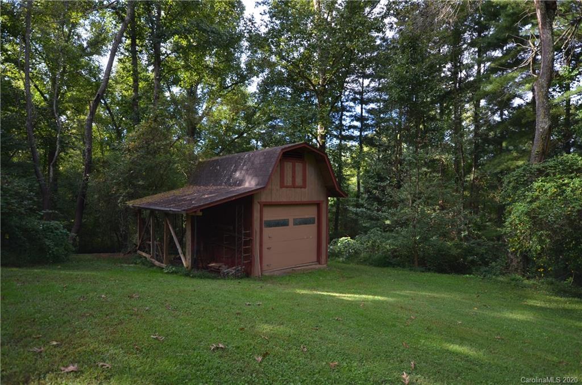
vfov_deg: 59.2
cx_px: 291
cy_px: 192
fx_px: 339
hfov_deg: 81.4
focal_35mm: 21
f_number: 4.8
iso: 400
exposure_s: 1/250
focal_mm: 14
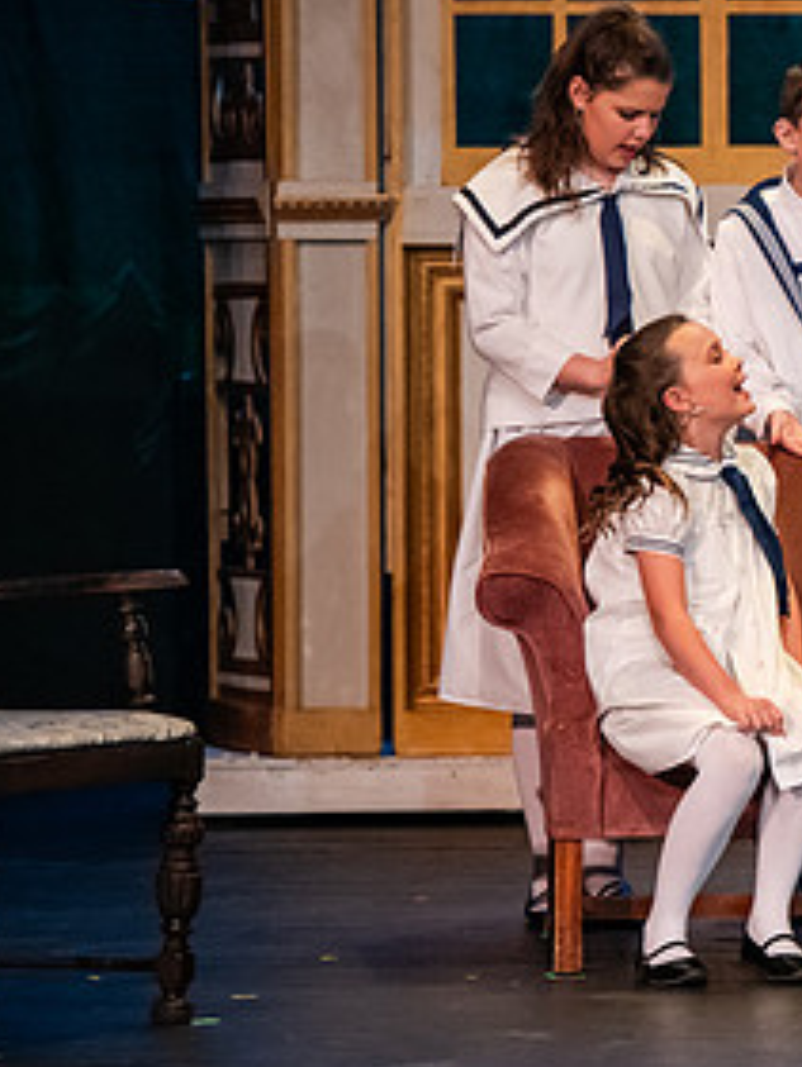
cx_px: 1079
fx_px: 9507
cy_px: 393
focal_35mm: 308
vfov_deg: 6.4
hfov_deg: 4.8
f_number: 3.5
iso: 3200
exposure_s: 1/200
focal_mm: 155
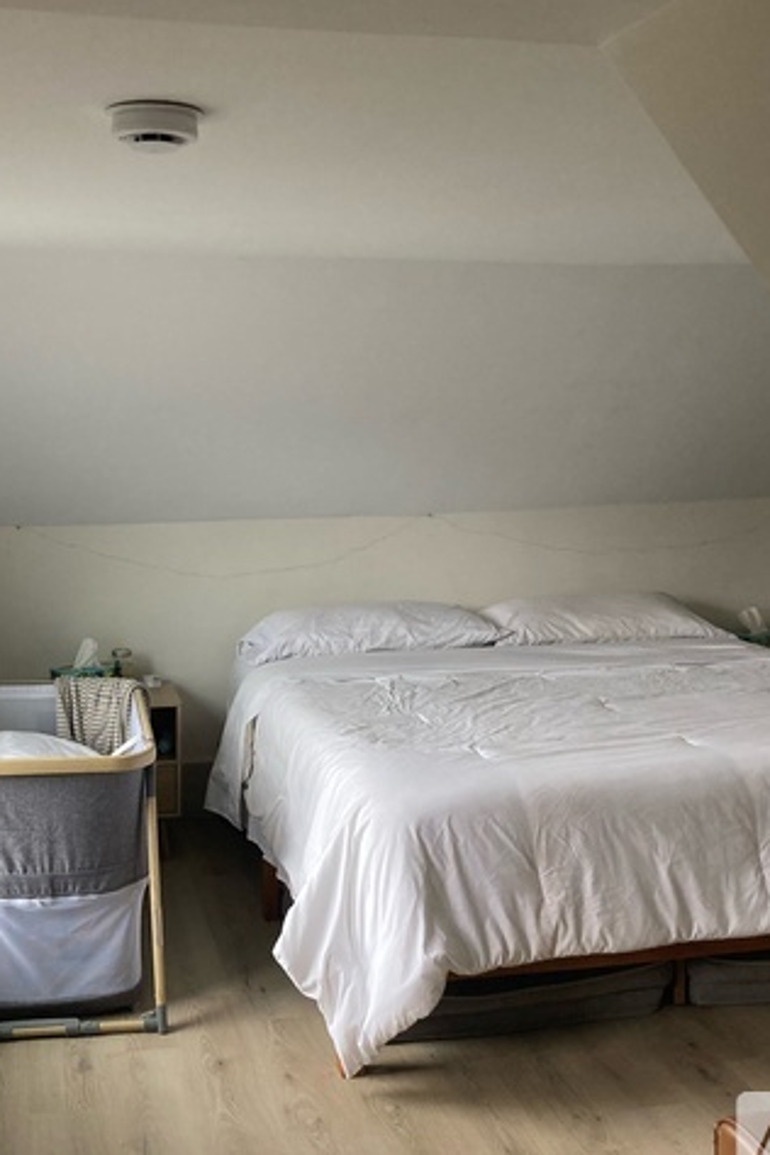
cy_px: 580
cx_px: 318
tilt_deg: -6.5
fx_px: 1315
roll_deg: +1.9
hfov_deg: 32.6
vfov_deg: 47.4
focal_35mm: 41
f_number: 1.8
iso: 160
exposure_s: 1/60
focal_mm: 3.99
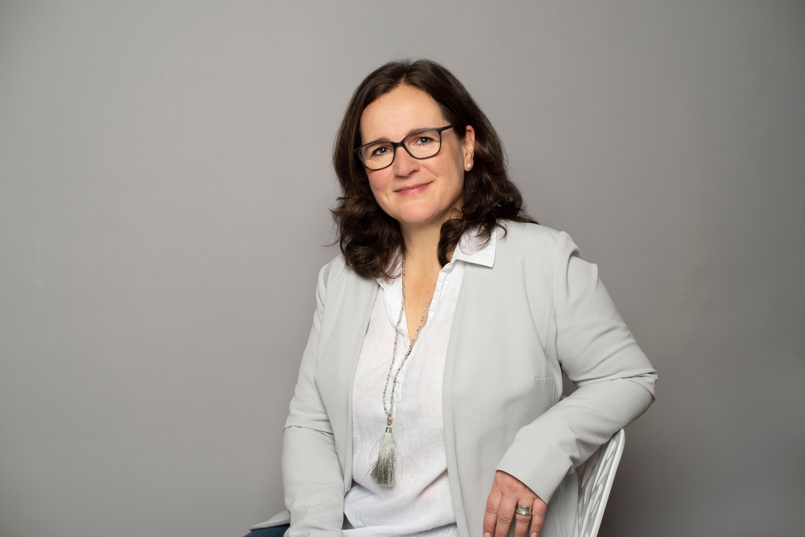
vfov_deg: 27.0
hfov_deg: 39.6
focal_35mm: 50
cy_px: 268
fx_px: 1118
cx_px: 402
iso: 125
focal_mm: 50
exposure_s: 1/125
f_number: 4
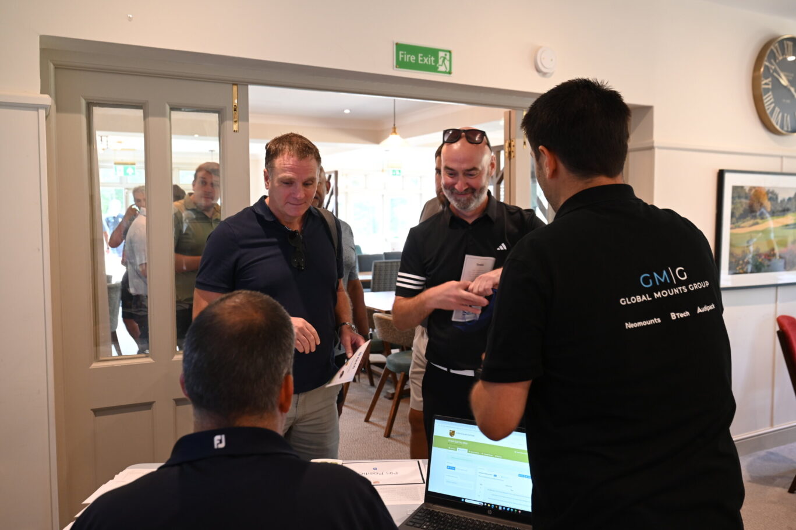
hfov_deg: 60.3
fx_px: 685
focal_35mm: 31
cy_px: 265
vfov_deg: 42.3
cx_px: 398
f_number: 5
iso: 640
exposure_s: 1/20
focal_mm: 31
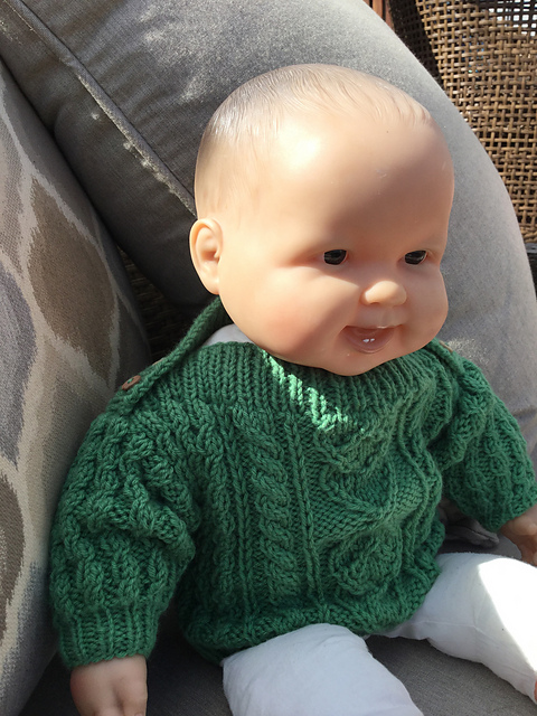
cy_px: 358
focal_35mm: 31
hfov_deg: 45.4
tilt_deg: -17.2
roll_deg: +1.3
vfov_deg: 58.4
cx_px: 268
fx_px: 641
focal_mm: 3.3
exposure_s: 1/708
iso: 25
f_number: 2.4
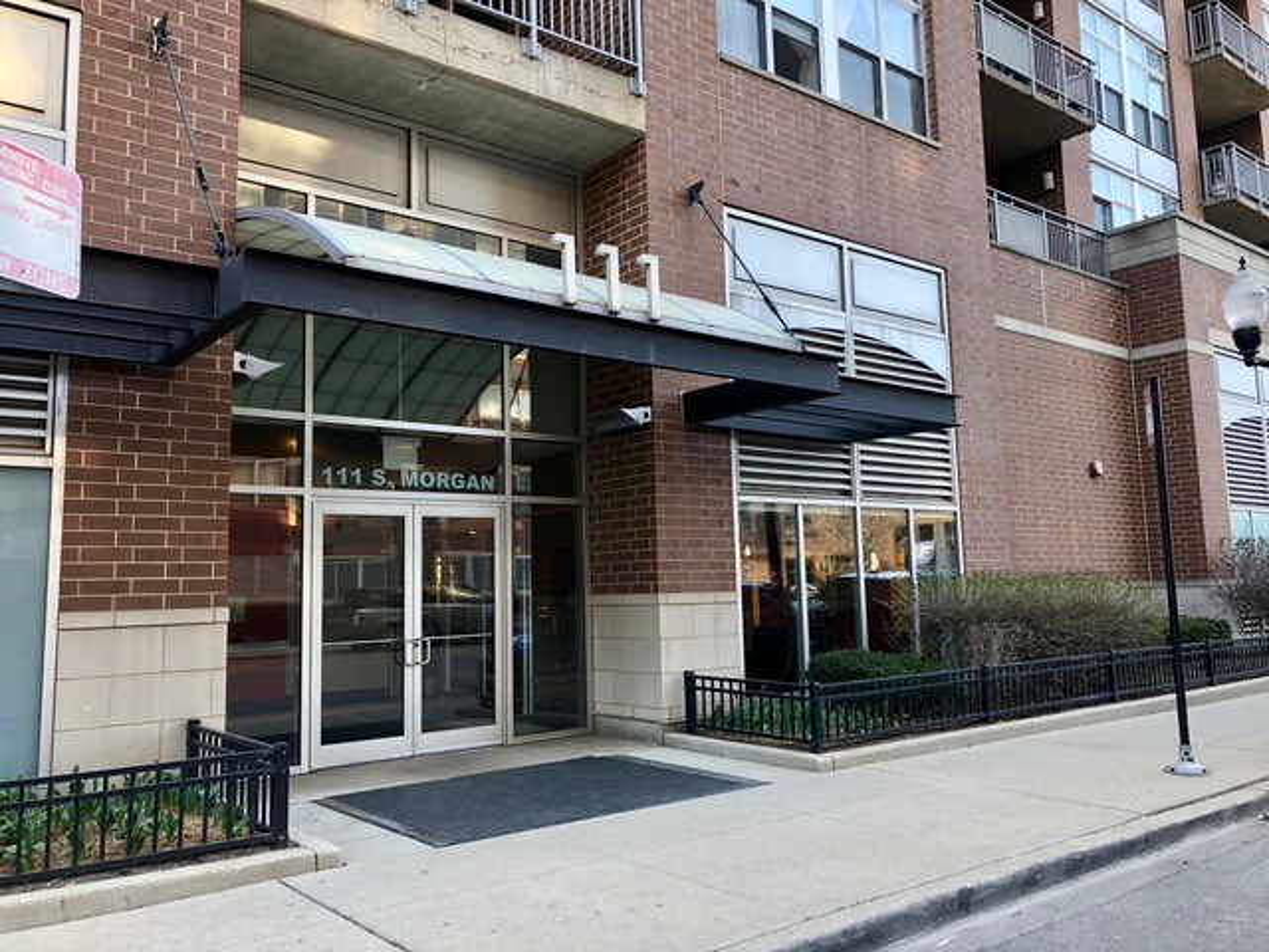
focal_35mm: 28
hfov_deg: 63.4
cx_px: 634
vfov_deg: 49.7
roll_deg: +1.7
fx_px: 1026
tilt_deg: +8.1
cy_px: 476
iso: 50
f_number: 1.8
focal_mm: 3.99
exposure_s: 1/120
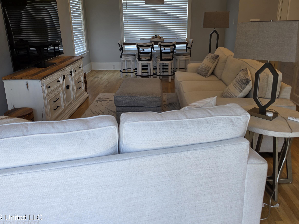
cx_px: 144
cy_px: 94
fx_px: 242
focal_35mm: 28
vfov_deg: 49.5
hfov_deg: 63.4
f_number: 1.4
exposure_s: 1/120
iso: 25
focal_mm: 6.5
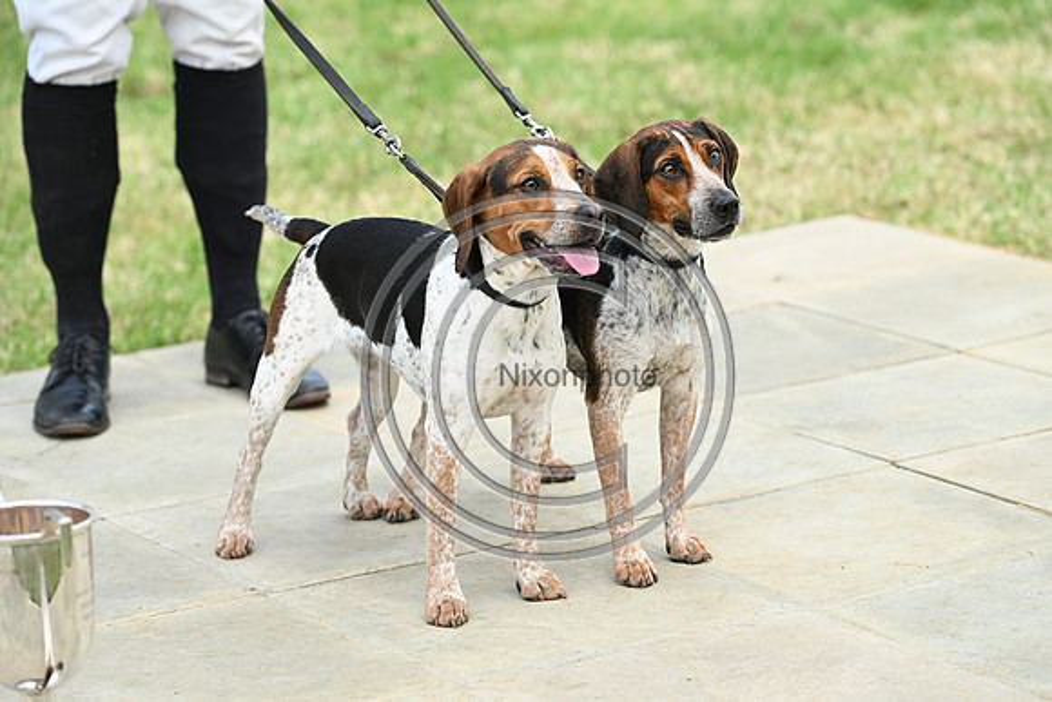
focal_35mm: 130
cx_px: 526
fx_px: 3800
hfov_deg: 15.8
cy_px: 351
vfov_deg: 10.6
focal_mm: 130
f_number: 4.5
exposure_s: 1/1000
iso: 450
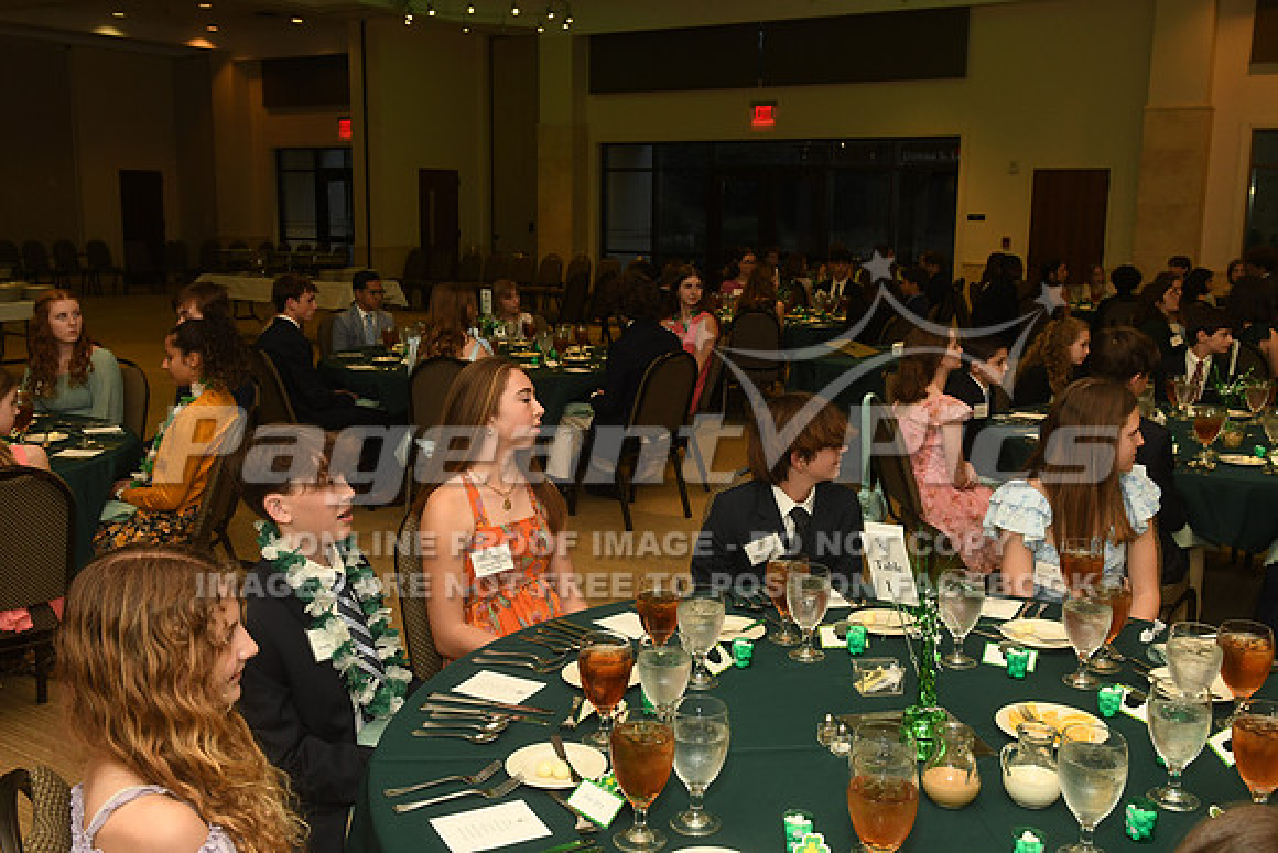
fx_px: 1225
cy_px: 426
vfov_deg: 38.4
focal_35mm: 34
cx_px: 639
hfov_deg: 55.1
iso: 1000
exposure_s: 1/60
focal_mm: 23
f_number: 5.6
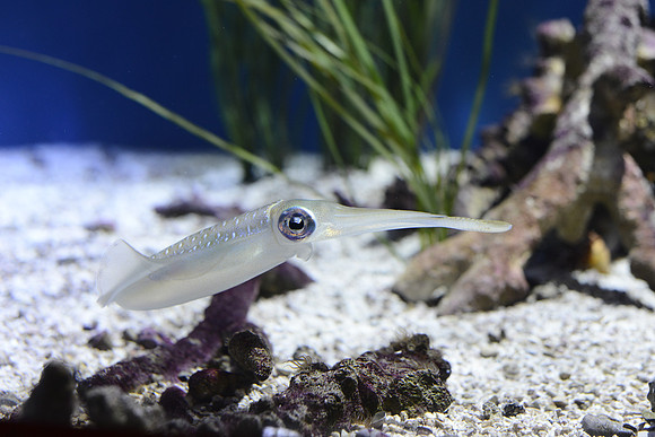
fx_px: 910
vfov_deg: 27.0
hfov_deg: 39.6
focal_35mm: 50
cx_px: 328
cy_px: 218
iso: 1600
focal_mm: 50
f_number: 4
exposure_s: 1/200
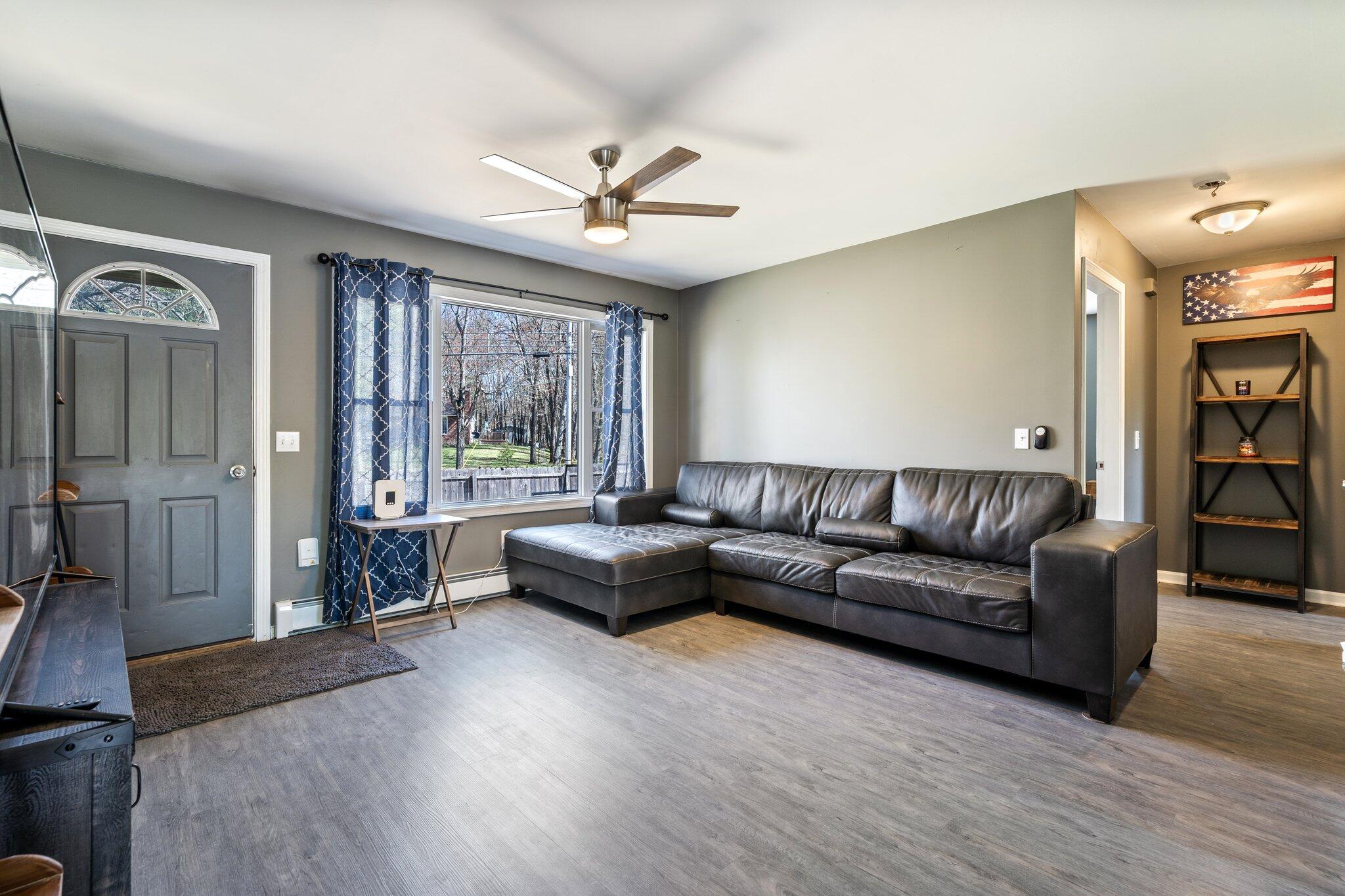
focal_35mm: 16
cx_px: 672
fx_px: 598
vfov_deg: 73.7
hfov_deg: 96.7
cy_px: 448
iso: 80
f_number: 9
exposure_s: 1/2
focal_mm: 16
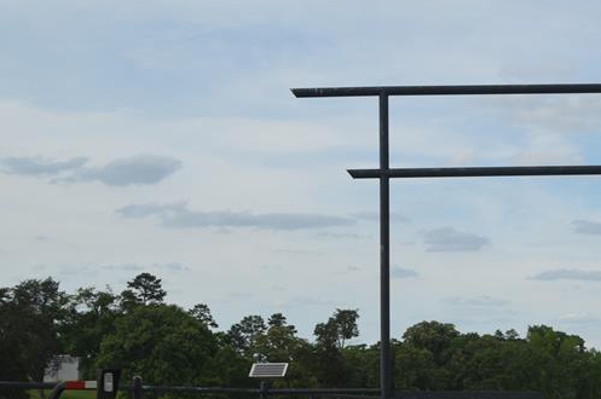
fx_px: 1134
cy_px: 364
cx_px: 560
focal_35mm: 68
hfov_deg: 28.4
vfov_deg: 19.6
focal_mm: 22
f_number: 8
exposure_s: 1/160
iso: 100
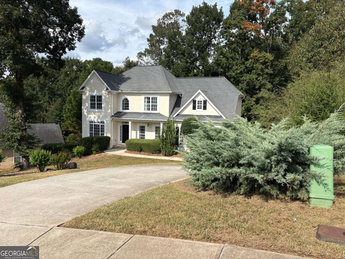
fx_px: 259
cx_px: 172
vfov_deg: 53.1
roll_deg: -1.0
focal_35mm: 26
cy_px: 130
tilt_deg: -4.0
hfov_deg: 67.3
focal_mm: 5.96
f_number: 1.6
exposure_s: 1/4329
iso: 50
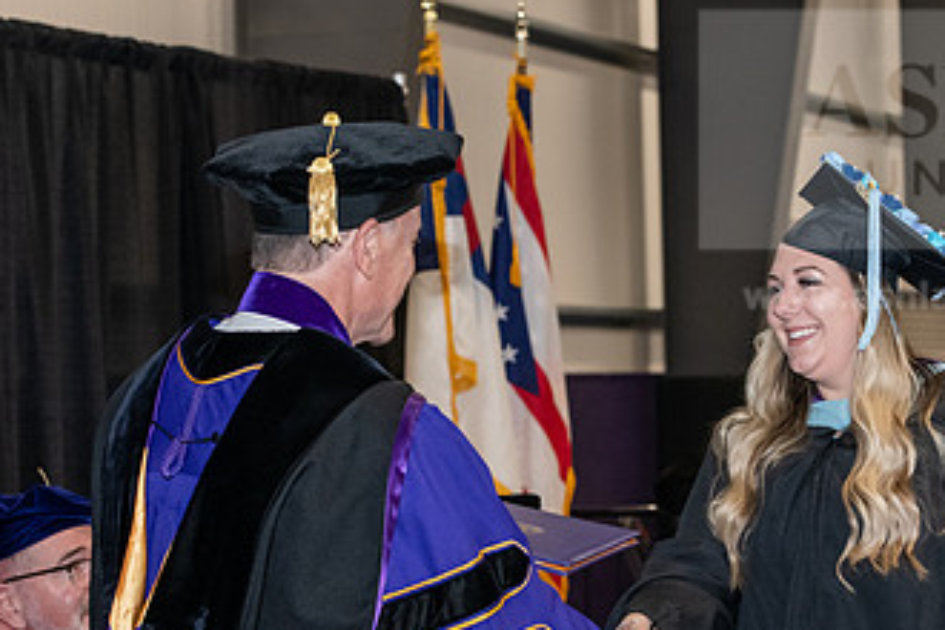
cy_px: 357
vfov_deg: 11.1
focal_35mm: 123
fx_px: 3228
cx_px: 613
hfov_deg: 16.6
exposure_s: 1/200
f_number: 5.6
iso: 2500
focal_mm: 70
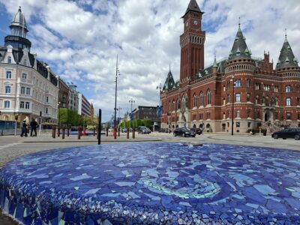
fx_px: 199
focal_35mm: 23
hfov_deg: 73.9
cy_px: 112
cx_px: 150
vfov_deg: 58.9
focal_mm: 5.54
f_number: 1.8
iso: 50
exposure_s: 1/1965
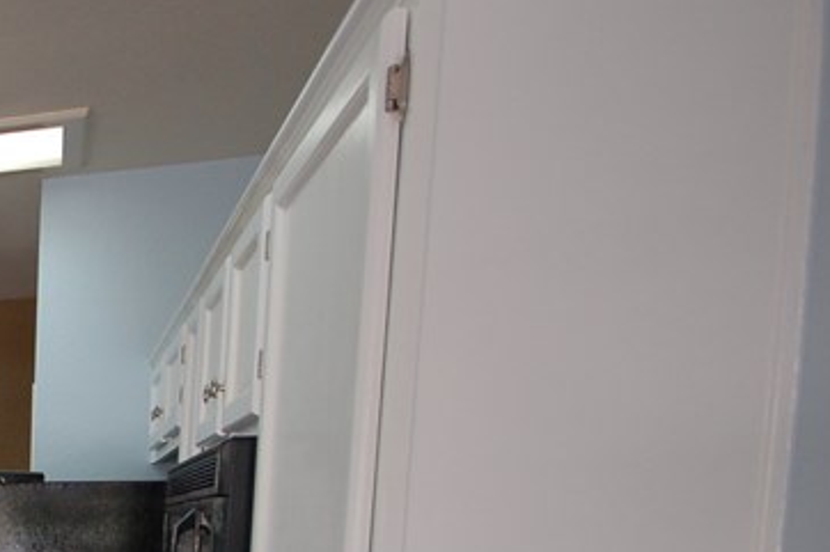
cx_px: -352
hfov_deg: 30.0
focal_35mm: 45
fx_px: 1037
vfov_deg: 26.9
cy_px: 639
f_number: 4
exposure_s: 1/50
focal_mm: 10
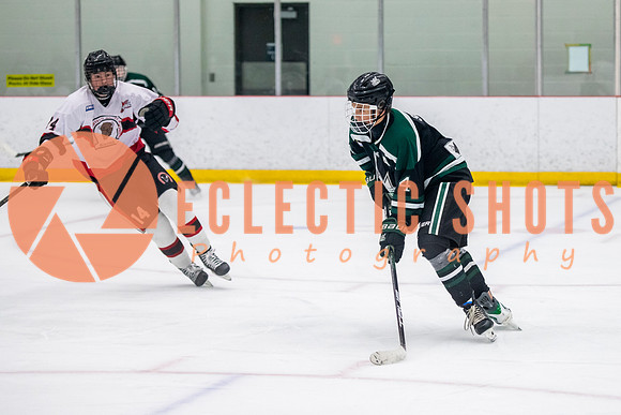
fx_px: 2332
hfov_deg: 15.1
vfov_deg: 10.2
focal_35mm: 135
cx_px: 406
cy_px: 193
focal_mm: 95
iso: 3200
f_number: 3.2
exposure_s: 1/640
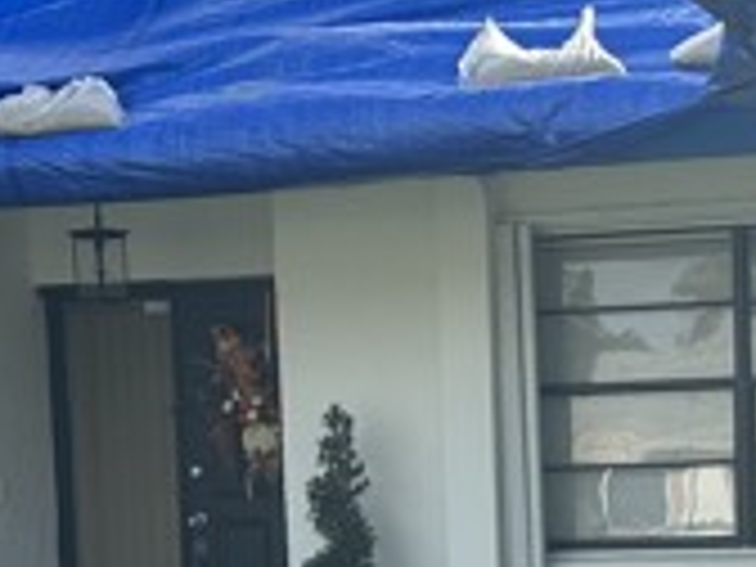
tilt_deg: -4.1
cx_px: 616
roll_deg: +0.3
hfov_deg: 16.3
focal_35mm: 120
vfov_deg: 12.1
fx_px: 2621
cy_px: 666
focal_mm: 6.86
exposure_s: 1/2252
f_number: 1.78
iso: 80
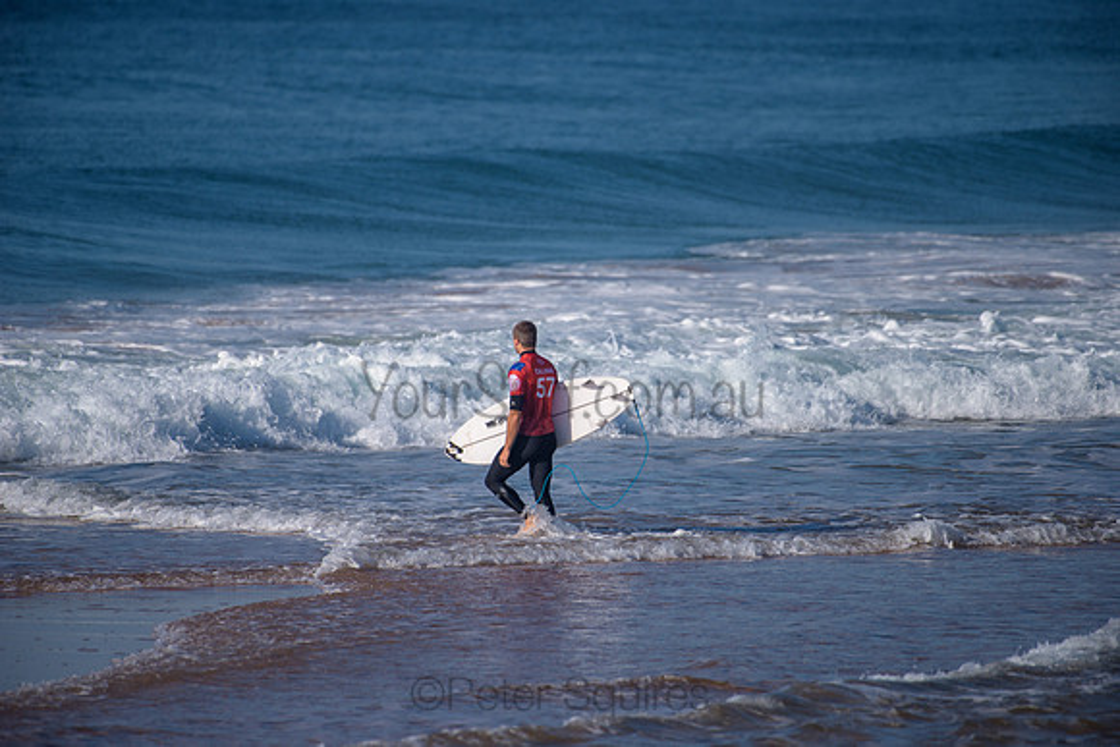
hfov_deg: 4.1
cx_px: 560
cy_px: 374
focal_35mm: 500
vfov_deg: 2.8
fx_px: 15558
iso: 140
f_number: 5.6
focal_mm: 500
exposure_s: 1/2000
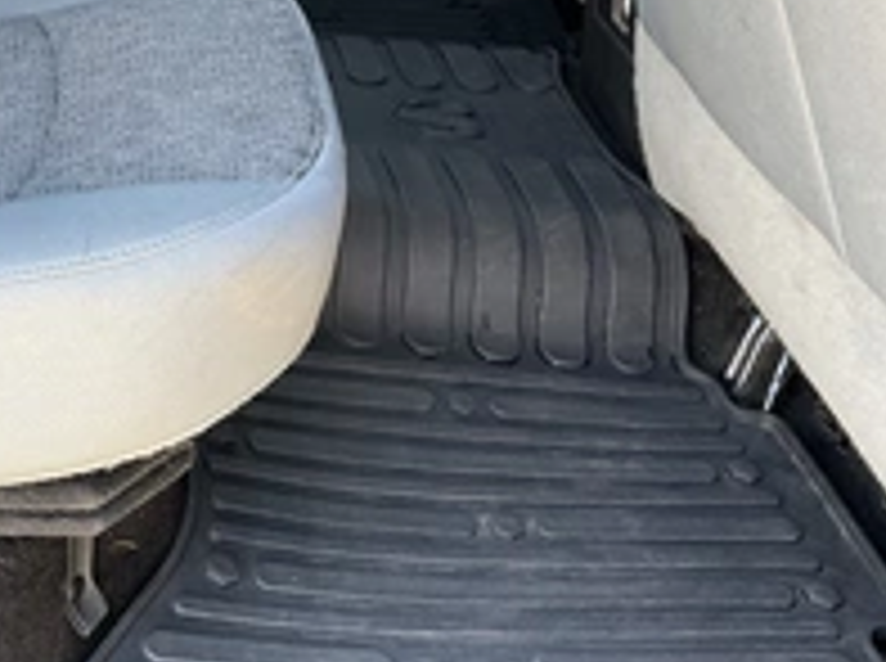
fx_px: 1507
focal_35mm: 59
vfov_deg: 24.5
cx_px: 148
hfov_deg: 31.7
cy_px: 171
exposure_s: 1/101
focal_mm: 3
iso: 64
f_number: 1.8
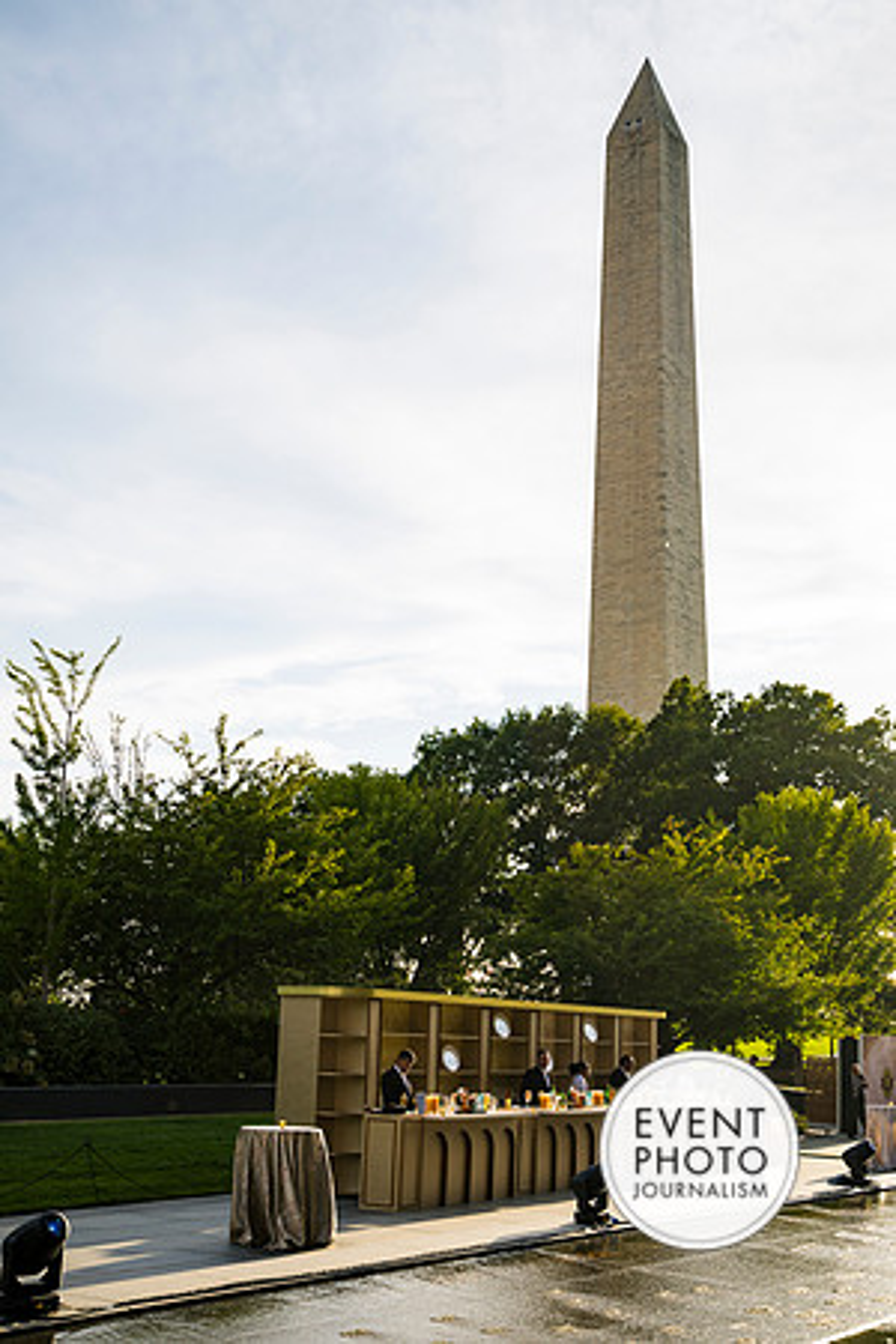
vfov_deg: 44.5
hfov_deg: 30.5
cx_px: 448
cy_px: 672
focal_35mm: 44
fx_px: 1643
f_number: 3.5
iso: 64
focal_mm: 44
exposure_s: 1/800
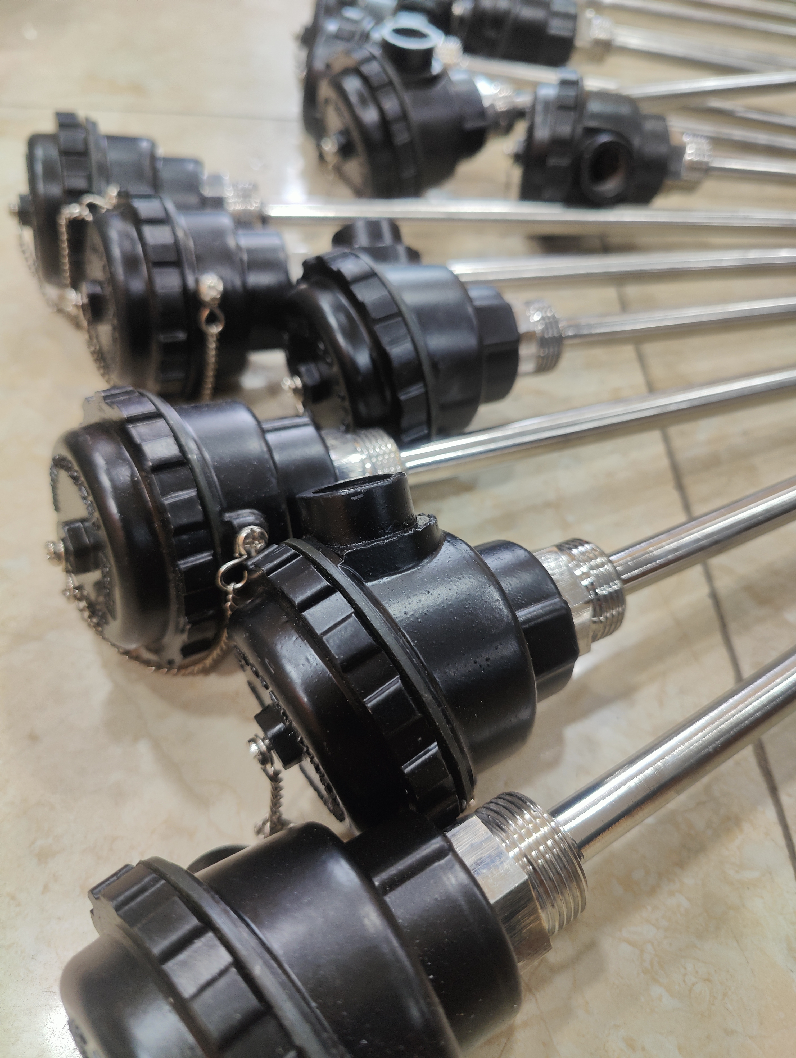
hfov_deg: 59.0
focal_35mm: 23
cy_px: 529
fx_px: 704
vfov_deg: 73.9
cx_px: 398
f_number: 1.8
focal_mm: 6.06
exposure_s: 1/100
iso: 250
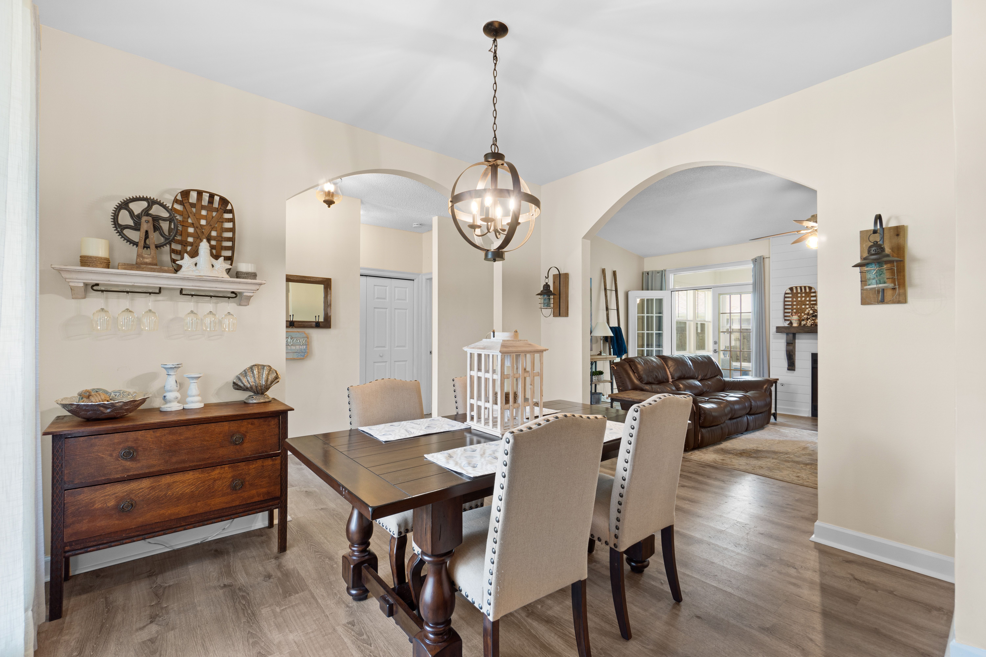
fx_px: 411
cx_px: 493
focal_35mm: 15
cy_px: 328
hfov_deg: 100.4
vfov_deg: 77.3
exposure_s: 1.3
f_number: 8
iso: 100
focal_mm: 10
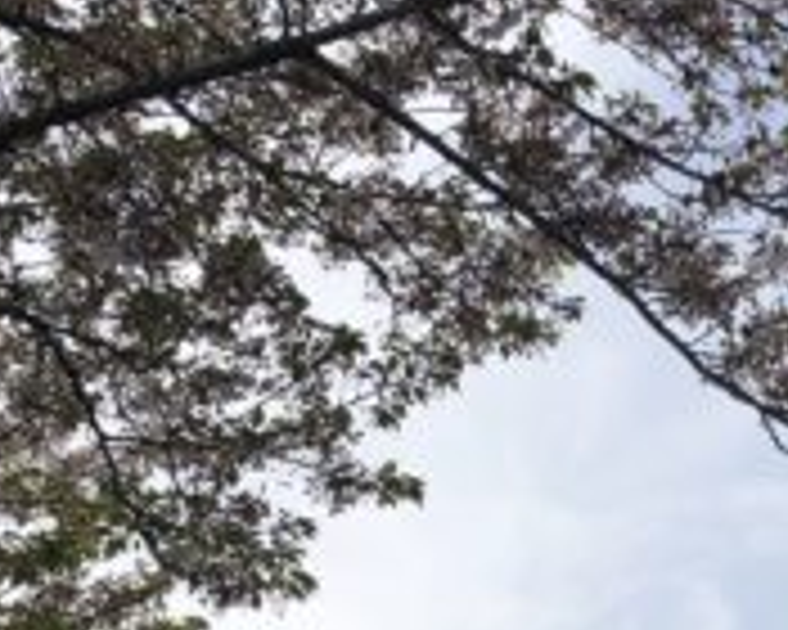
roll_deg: +2.0
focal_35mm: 120
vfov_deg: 12.2
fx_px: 2799
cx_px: 937
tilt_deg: +16.4
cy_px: 954
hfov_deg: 15.5
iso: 20
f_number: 1.8
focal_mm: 3.99
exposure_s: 1/3205
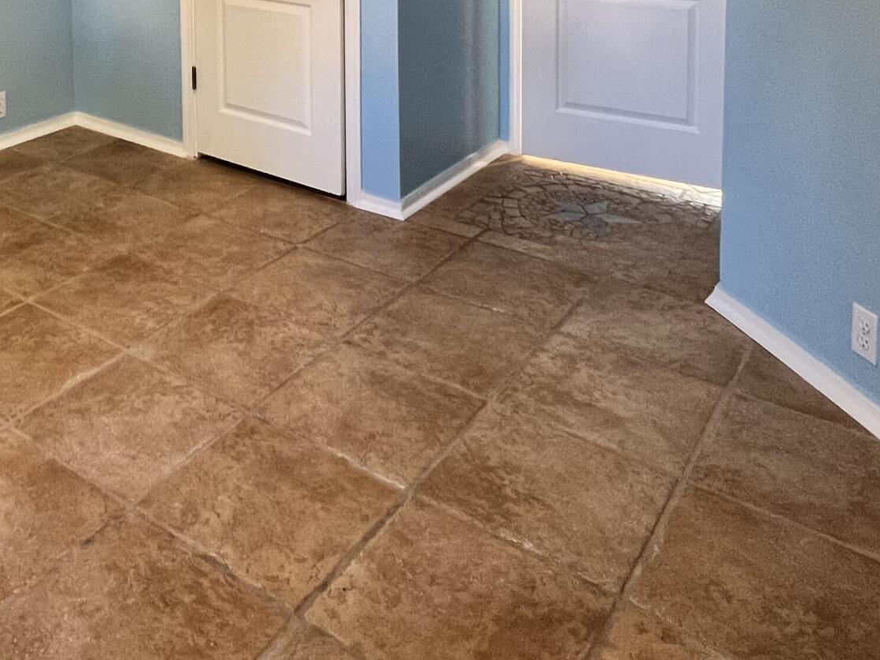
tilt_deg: -5.2
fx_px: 890
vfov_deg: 34.1
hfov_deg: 48.9
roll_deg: +1.6
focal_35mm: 35
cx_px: 148
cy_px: -100
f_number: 1.8
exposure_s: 1/60
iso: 250
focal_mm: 1.57
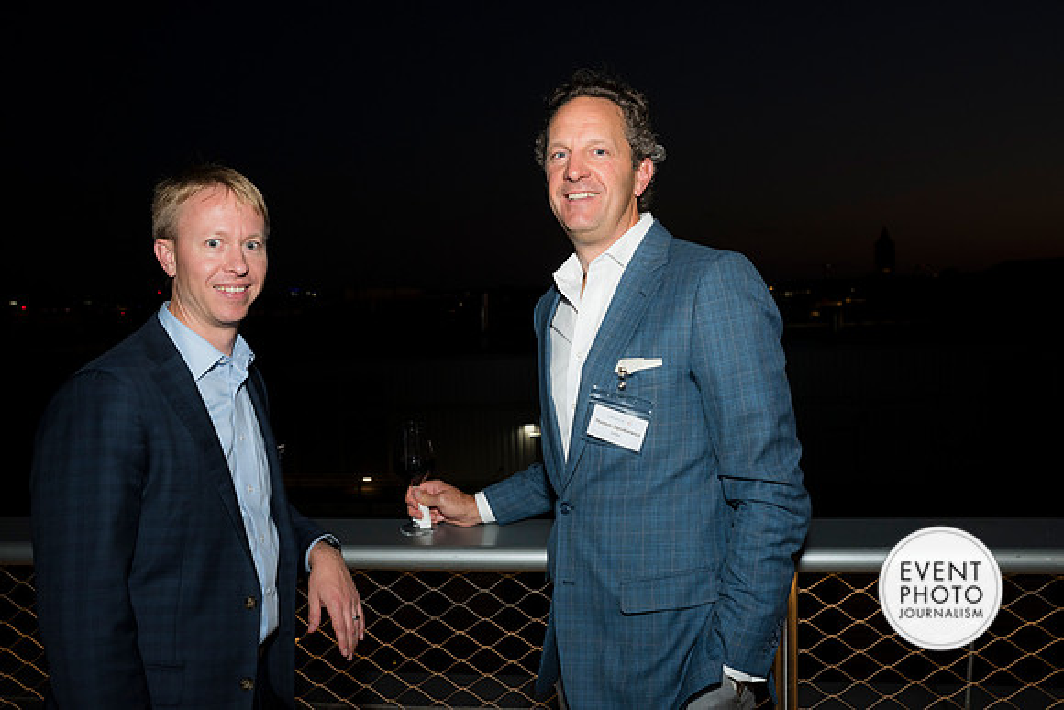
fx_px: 916
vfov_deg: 42.3
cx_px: 532
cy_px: 355
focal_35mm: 31
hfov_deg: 60.3
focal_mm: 31
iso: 800
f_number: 5
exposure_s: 1/125
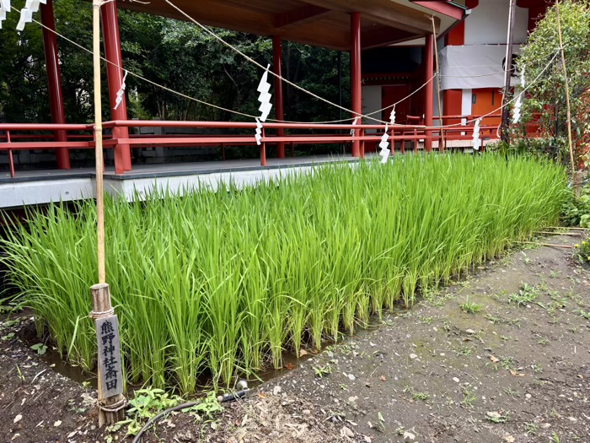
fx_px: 443
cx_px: 295
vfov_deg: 53.1
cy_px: 222
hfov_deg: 67.3
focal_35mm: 26
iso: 50
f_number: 1.6
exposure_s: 1/287
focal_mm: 5.96
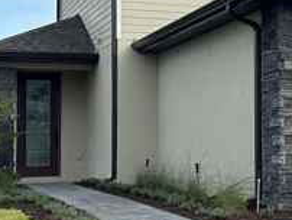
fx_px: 802
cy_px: 74
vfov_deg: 15.6
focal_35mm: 95
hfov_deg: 19.8
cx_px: 318
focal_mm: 6.86
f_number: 1.78
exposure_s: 1/3155
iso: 80
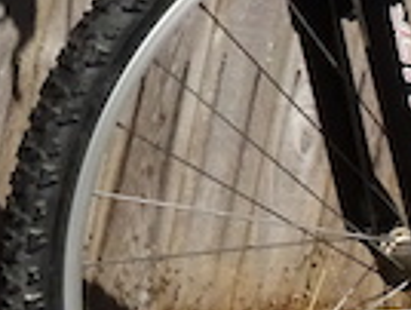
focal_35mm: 197
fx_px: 2343
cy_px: -95
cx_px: -393
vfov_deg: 7.5
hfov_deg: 9.4
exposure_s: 1/2000
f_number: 5.6
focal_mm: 5.61
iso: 400
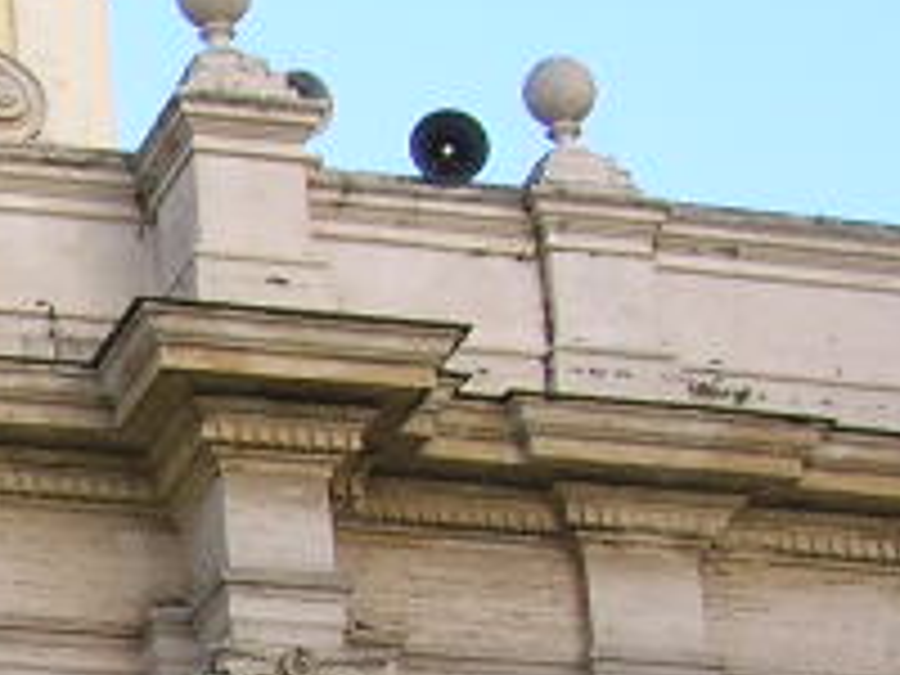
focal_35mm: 174
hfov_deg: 10.7
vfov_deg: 8.4
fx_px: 4524
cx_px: -670
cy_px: 945
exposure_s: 1/42
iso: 50
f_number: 4.9
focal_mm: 5.7
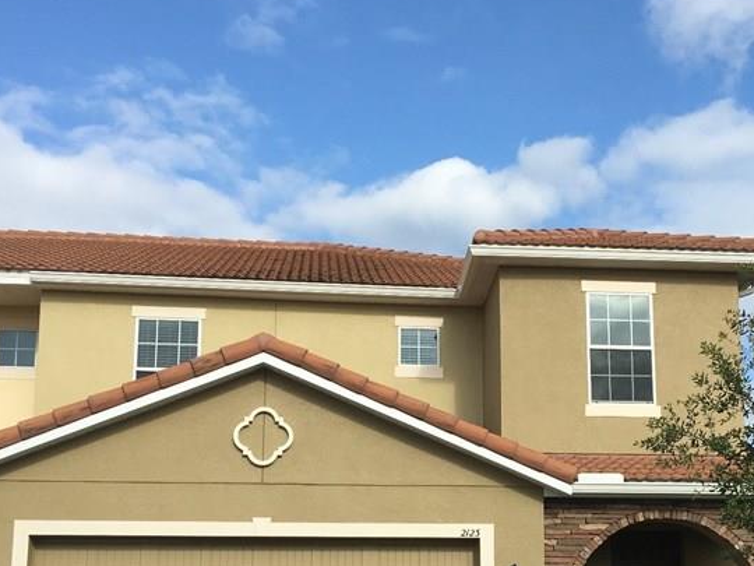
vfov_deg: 26.1
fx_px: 1198
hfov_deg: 34.7
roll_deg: +0.3
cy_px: 449
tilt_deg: +10.3
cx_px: 486
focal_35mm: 55
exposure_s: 1/1350
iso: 25
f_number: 2.2
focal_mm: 4.15
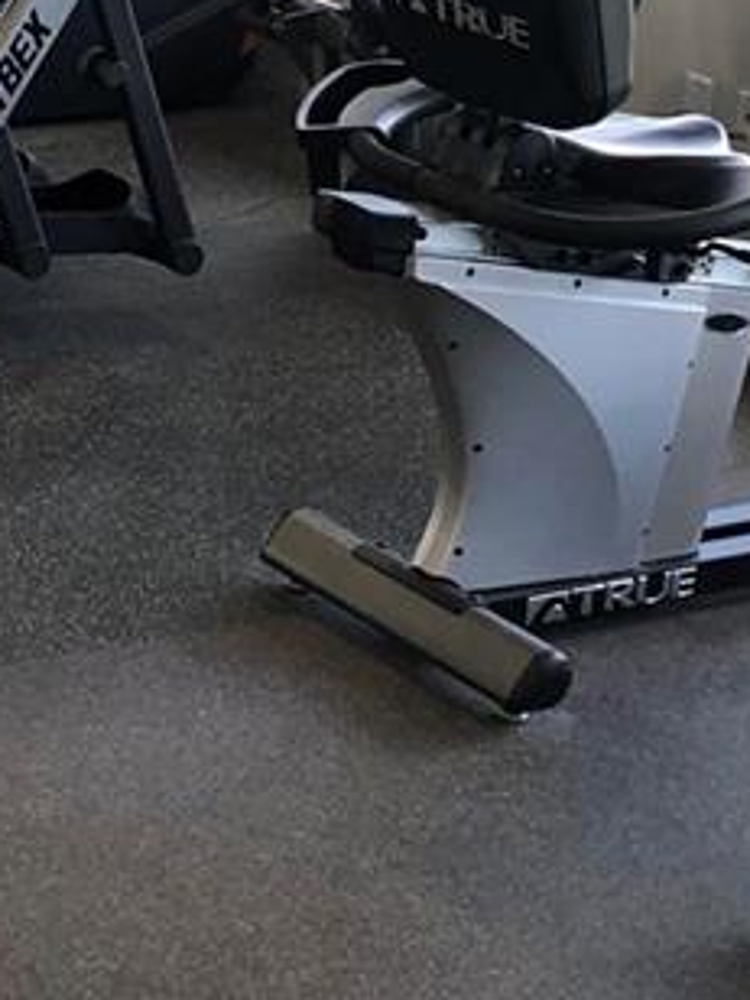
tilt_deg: -14.8
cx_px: 120
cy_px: 247
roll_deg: -4.2
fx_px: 3149
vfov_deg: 17.9
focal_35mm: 109
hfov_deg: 13.5
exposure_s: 1/40
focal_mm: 4
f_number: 1.8
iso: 25
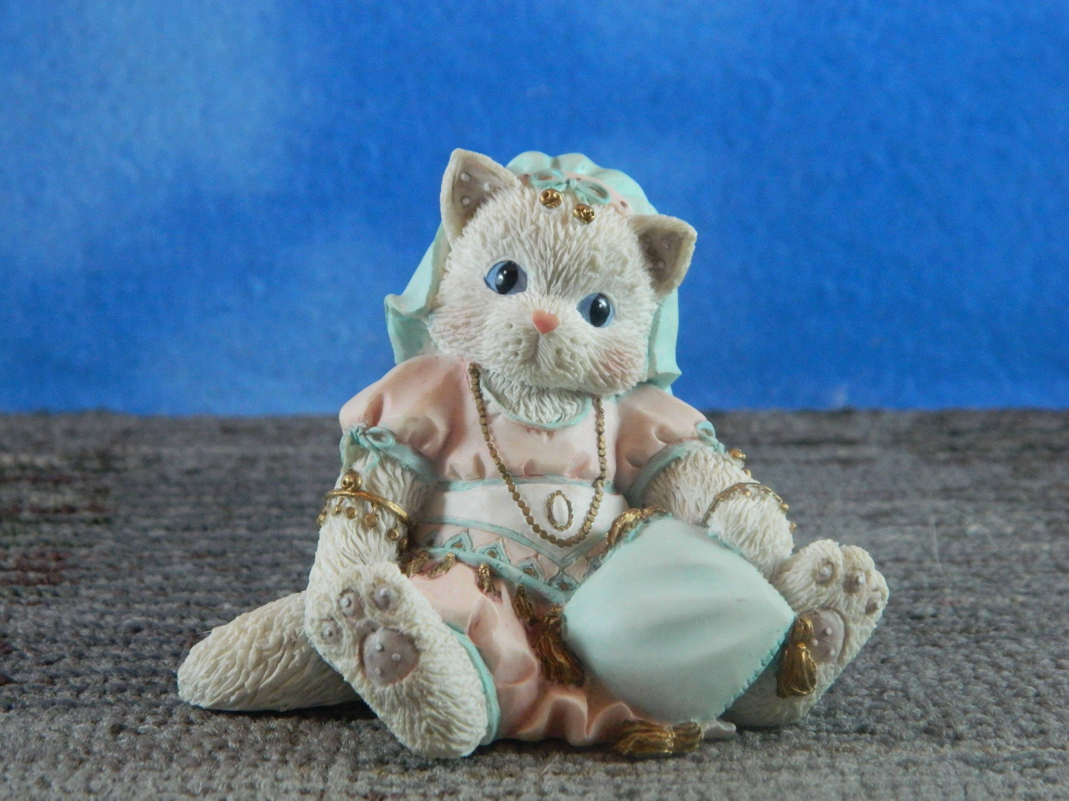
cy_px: 400
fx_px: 2594
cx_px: 534
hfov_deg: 23.3
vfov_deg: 17.6
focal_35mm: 84
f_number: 4.2
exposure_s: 1/40
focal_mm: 15.1
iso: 400
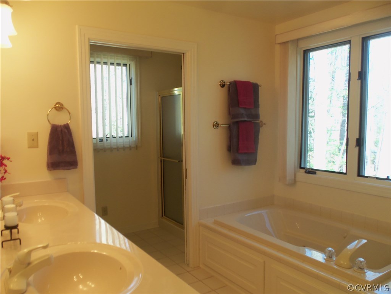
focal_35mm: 29
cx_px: 196
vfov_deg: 48.2
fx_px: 328
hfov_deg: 61.7
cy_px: 147
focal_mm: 5.2
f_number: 3.4
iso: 80
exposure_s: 1/30
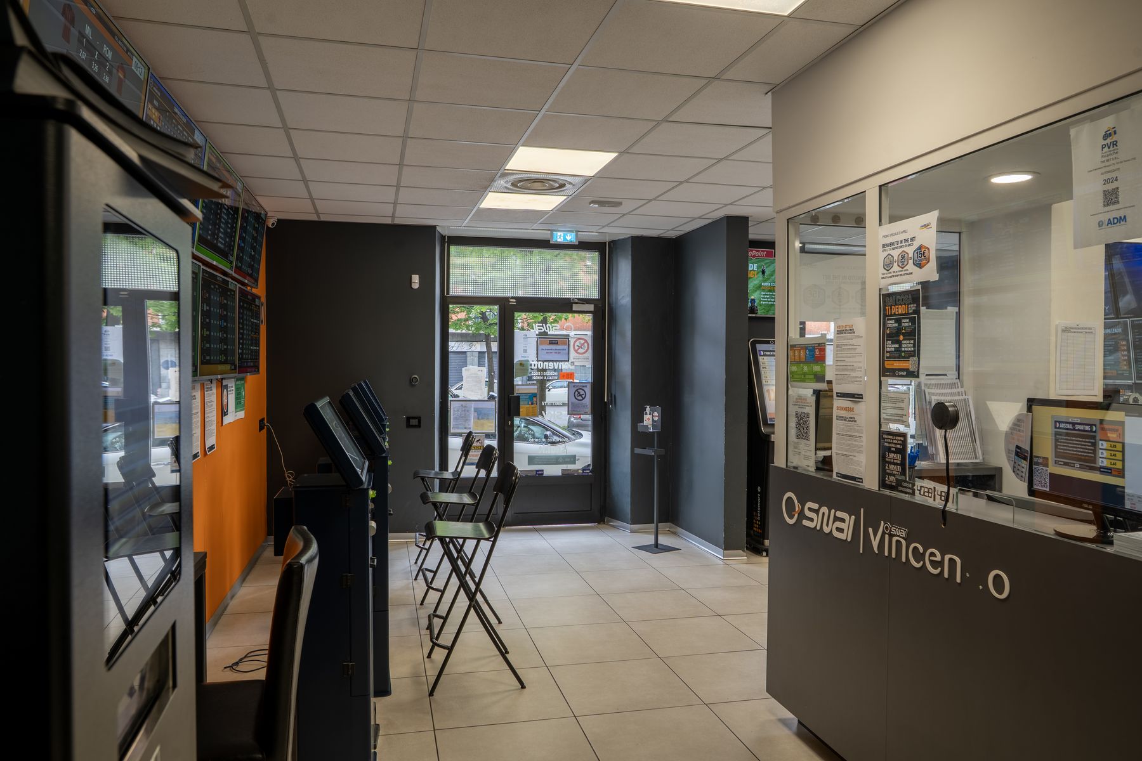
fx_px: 761
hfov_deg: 73.7
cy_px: 380
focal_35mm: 24
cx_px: 571
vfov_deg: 53.1
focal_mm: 24
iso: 100
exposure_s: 1/50
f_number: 9
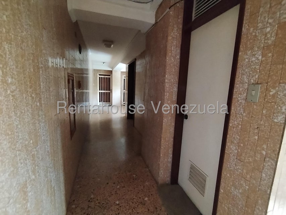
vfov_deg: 78.1
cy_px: 108
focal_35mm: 16
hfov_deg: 94.5
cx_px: 143
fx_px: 132
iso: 1744
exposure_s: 1/25
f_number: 2.2
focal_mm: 1.42
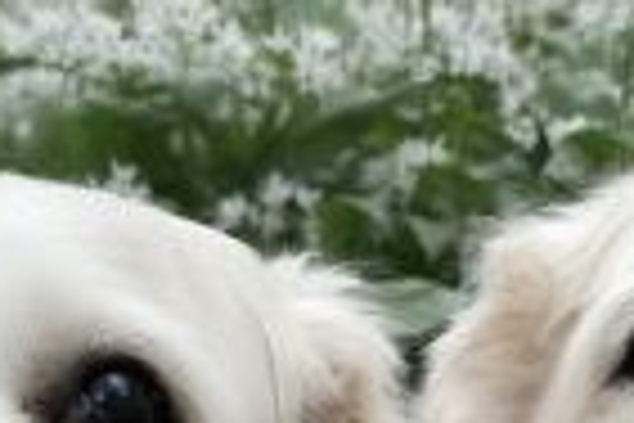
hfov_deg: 9.0
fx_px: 4033
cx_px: 495
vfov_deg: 5.9
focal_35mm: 229
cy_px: 720
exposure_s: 1/52
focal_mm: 35.8
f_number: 11
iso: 640
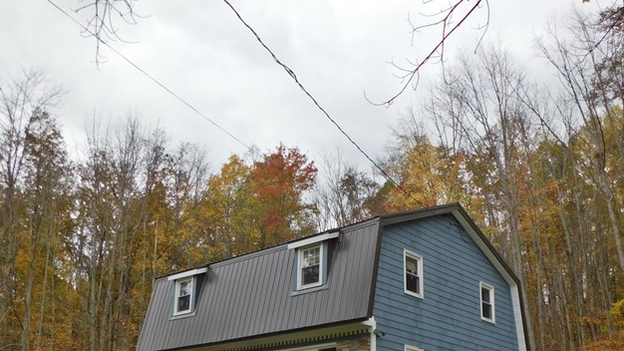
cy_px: 275
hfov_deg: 49.4
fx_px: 678
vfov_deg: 28.4
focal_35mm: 41
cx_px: 333
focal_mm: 4
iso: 125
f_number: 3
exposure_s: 1/500
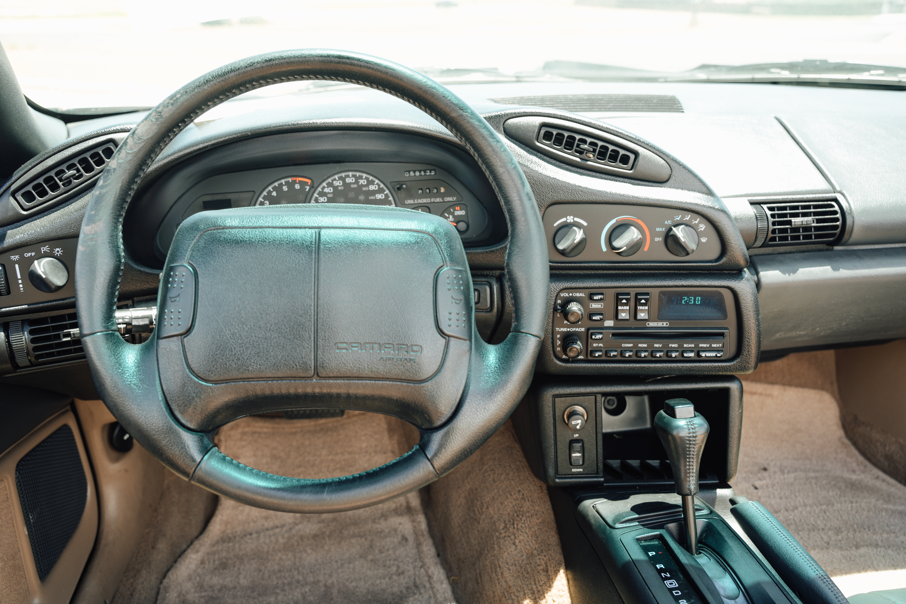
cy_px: 302
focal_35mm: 29
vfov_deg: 44.7
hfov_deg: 63.3
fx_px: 735
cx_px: 453
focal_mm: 29.2
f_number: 4
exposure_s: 1/60
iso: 100
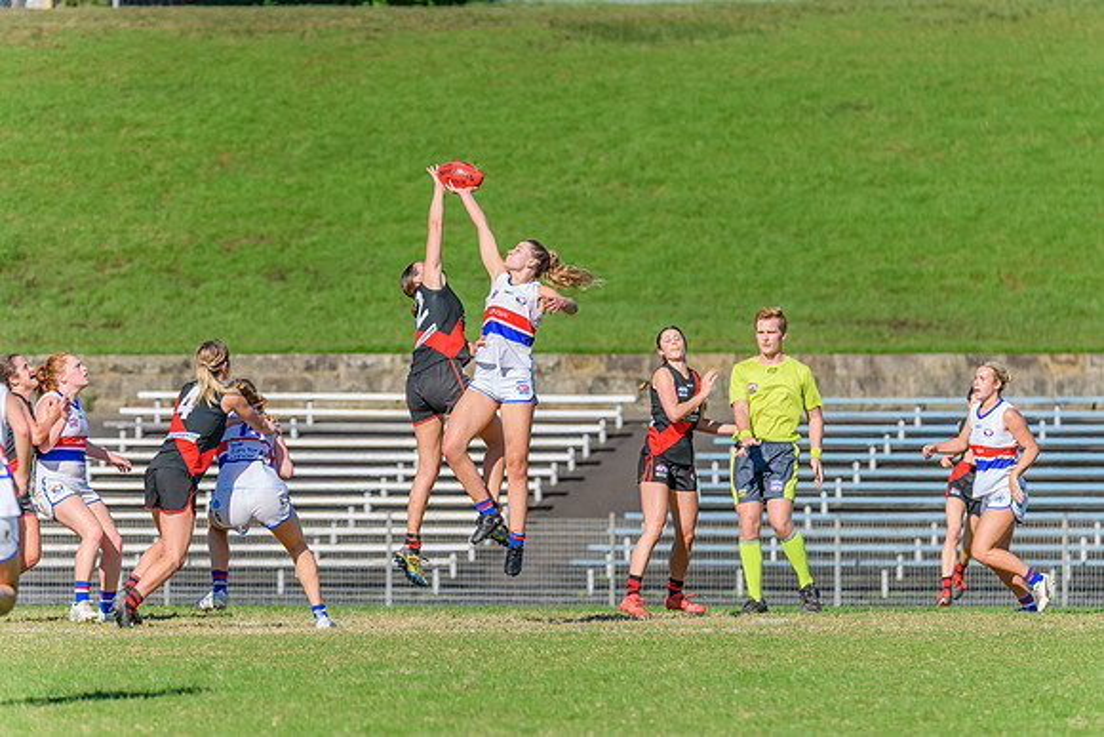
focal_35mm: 417
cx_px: 575
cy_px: 354
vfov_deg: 3.3
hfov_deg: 4.9
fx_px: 12803
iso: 640
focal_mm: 400
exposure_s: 1/1600
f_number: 9
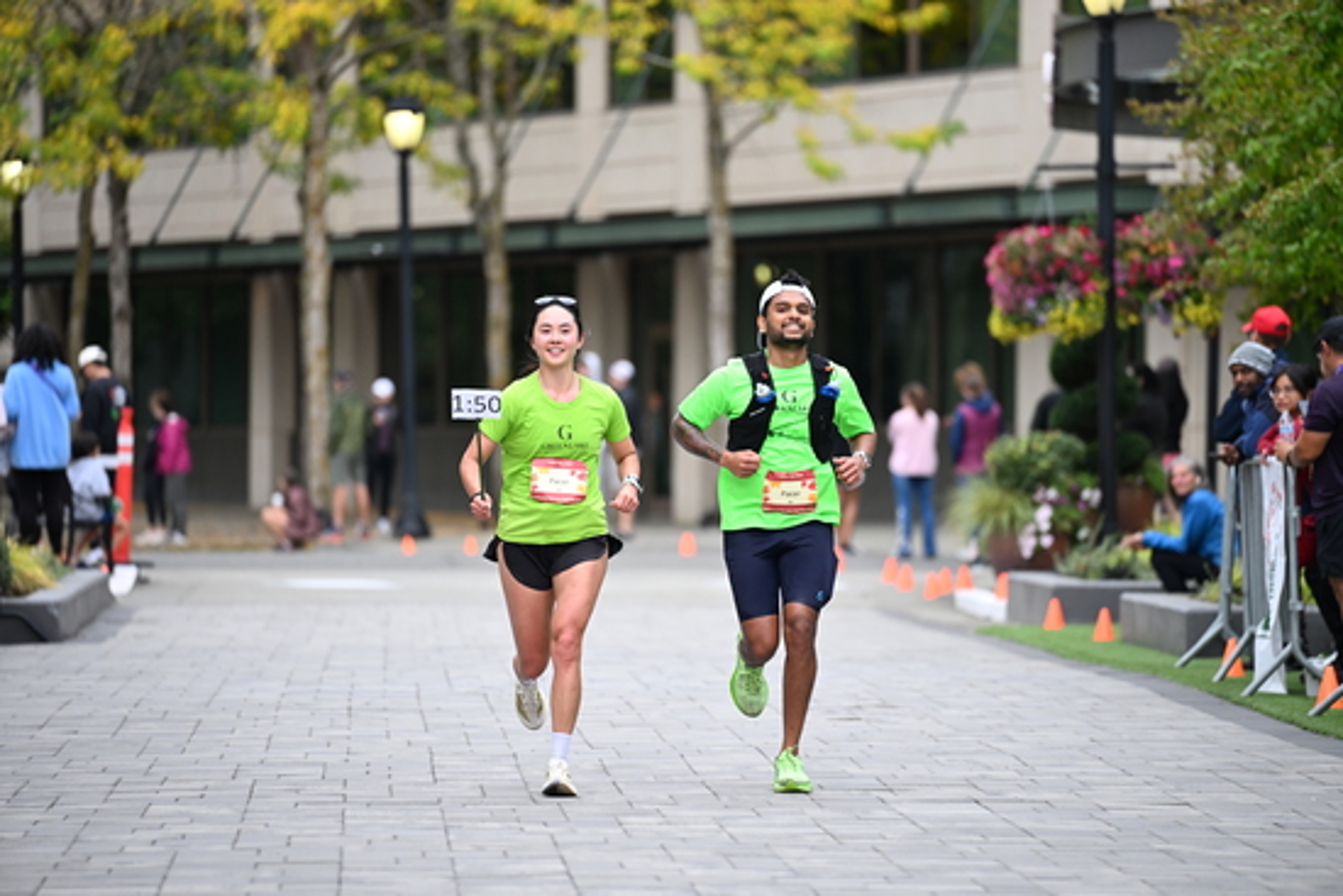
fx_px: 7463
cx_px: 672
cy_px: 448
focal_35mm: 200
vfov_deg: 6.9
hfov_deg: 10.3
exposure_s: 1/2000
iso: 800
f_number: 2.8
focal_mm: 200
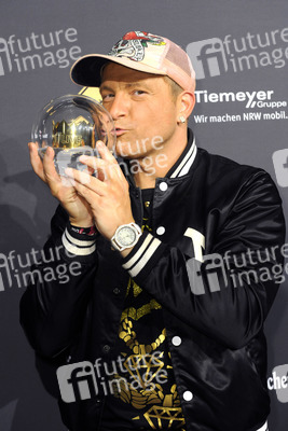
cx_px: 144
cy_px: 216
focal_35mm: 70
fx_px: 839
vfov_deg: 28.8
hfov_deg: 19.5
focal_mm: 70
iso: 2000
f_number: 7.1
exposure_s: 1/160
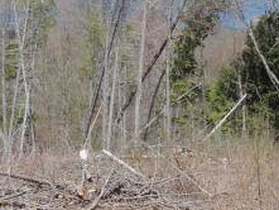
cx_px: 155
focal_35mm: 223
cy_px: -33
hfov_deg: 8.9
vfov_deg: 6.6
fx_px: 1798
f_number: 4
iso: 80
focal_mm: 15.1
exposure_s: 1/500
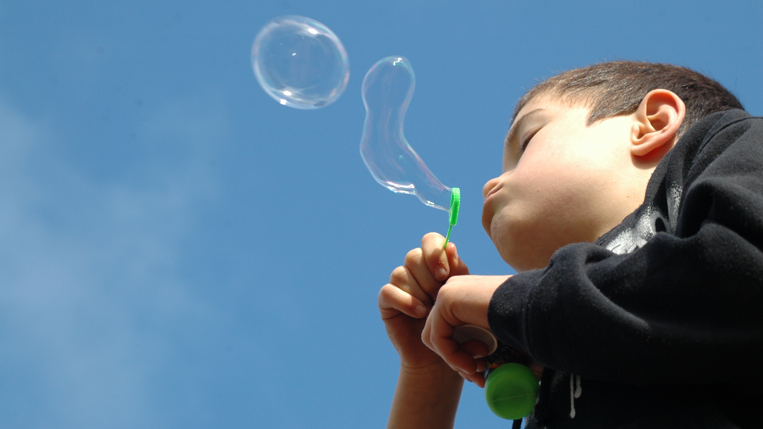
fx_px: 2225
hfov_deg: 19.5
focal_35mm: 110
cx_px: 381
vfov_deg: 11.0
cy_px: 188
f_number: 8
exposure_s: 1/250
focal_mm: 70
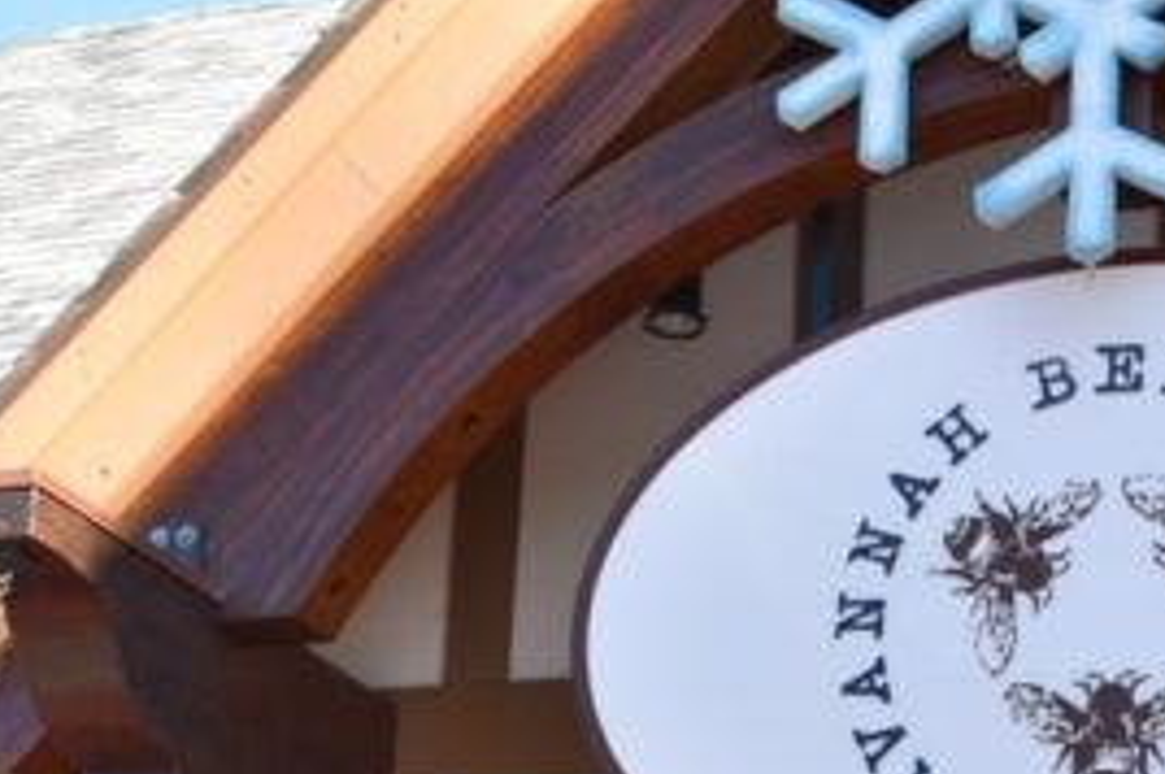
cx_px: 1165
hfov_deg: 21.7
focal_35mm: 90
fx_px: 2923
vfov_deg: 14.3
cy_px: 1100
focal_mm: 21
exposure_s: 1/250
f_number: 5.6
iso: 250
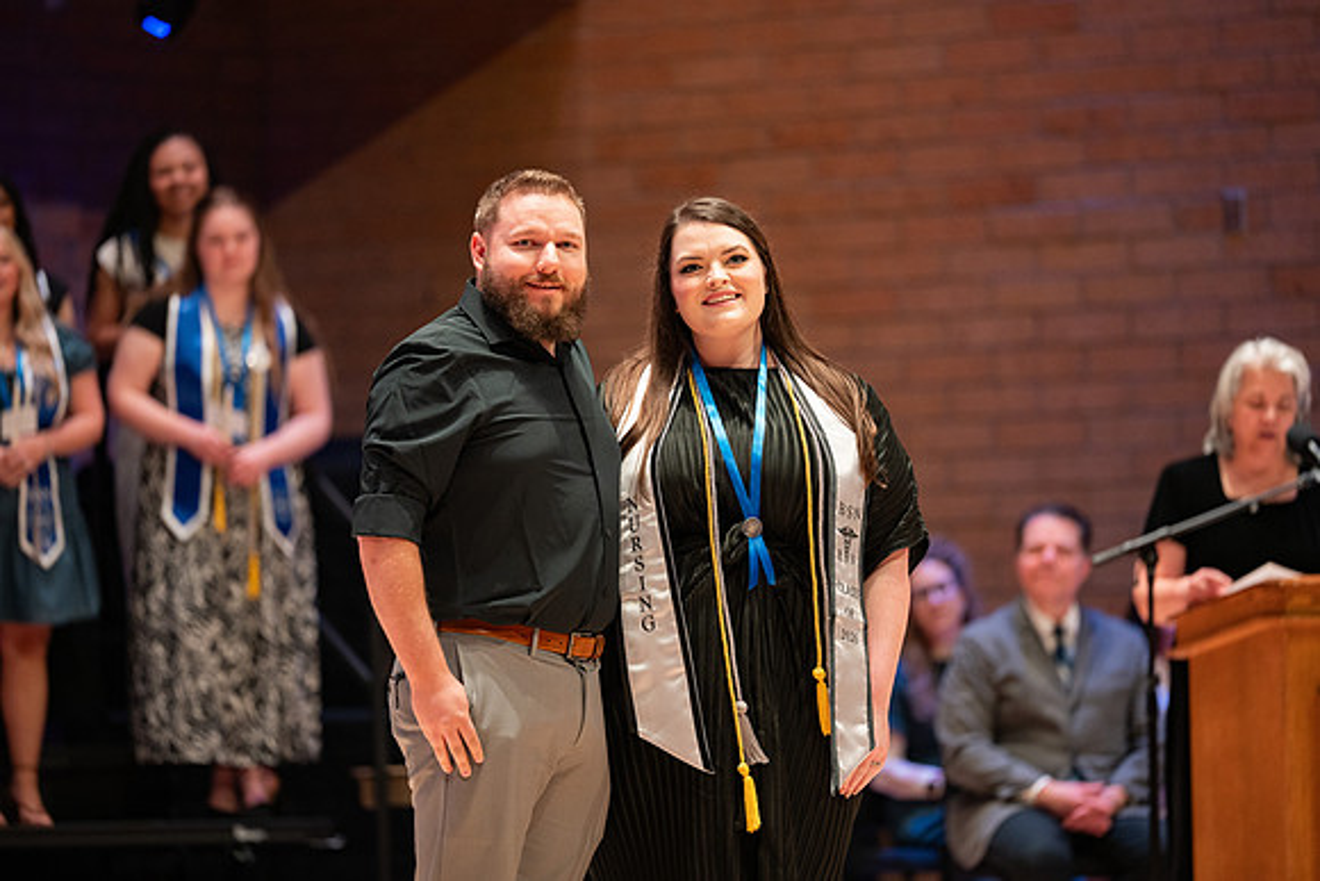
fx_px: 7335
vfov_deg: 6.9
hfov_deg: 10.3
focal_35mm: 200
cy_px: 440
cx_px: 660
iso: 1000
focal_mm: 200
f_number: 2.8
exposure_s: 1/200
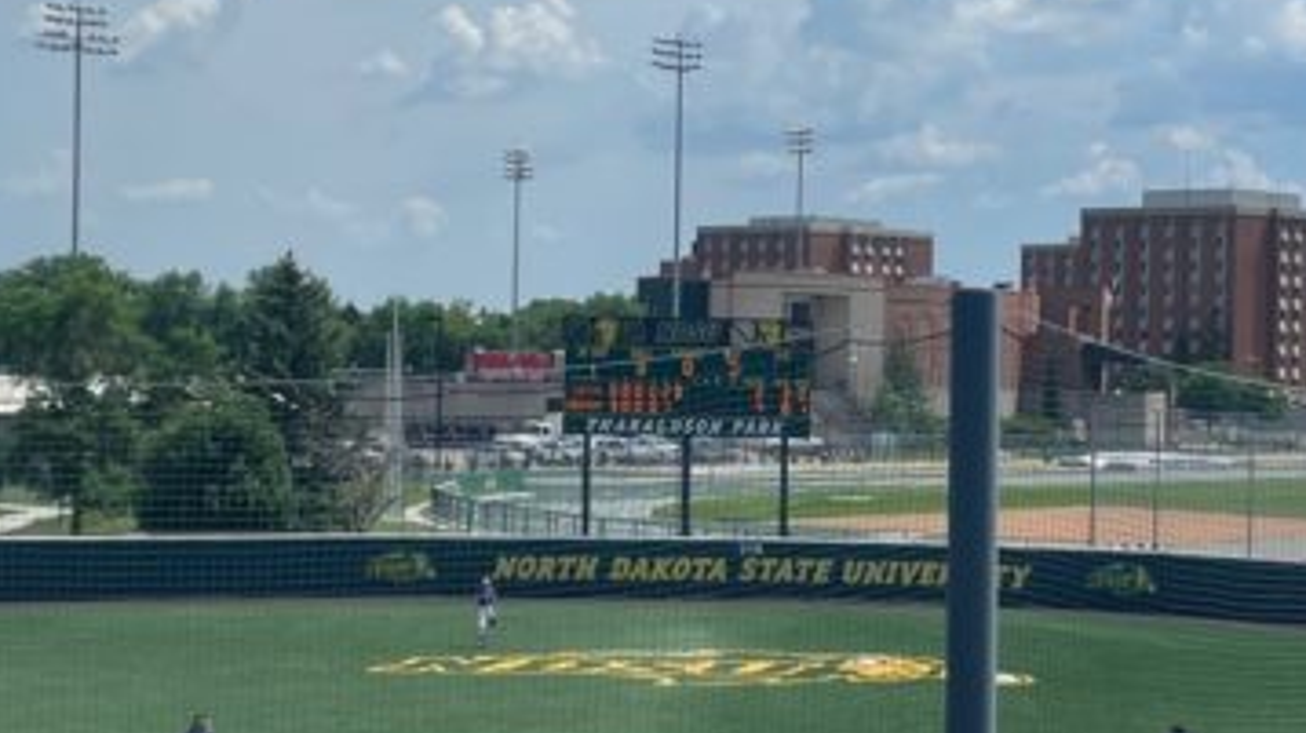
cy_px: 354
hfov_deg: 26.1
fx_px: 2804
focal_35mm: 81
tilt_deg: +0.0
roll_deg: -0.9
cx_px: 857
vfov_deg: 14.9
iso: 32
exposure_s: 1/5291
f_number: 1.6
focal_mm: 4.2
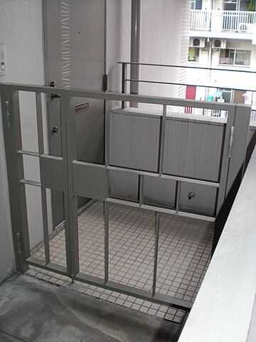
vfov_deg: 49.0
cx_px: 128
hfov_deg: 37.7
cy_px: 171
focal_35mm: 38
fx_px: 375
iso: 200
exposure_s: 1/60
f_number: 3.1
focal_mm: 6.3
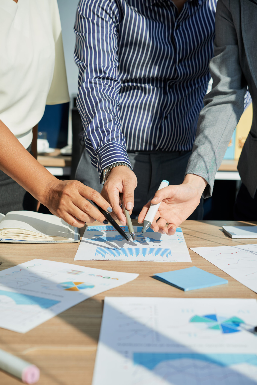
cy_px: 192
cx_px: 128
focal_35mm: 60
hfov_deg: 22.6
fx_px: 642
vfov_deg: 33.4
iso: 50
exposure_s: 1/250
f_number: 5.6
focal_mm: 60
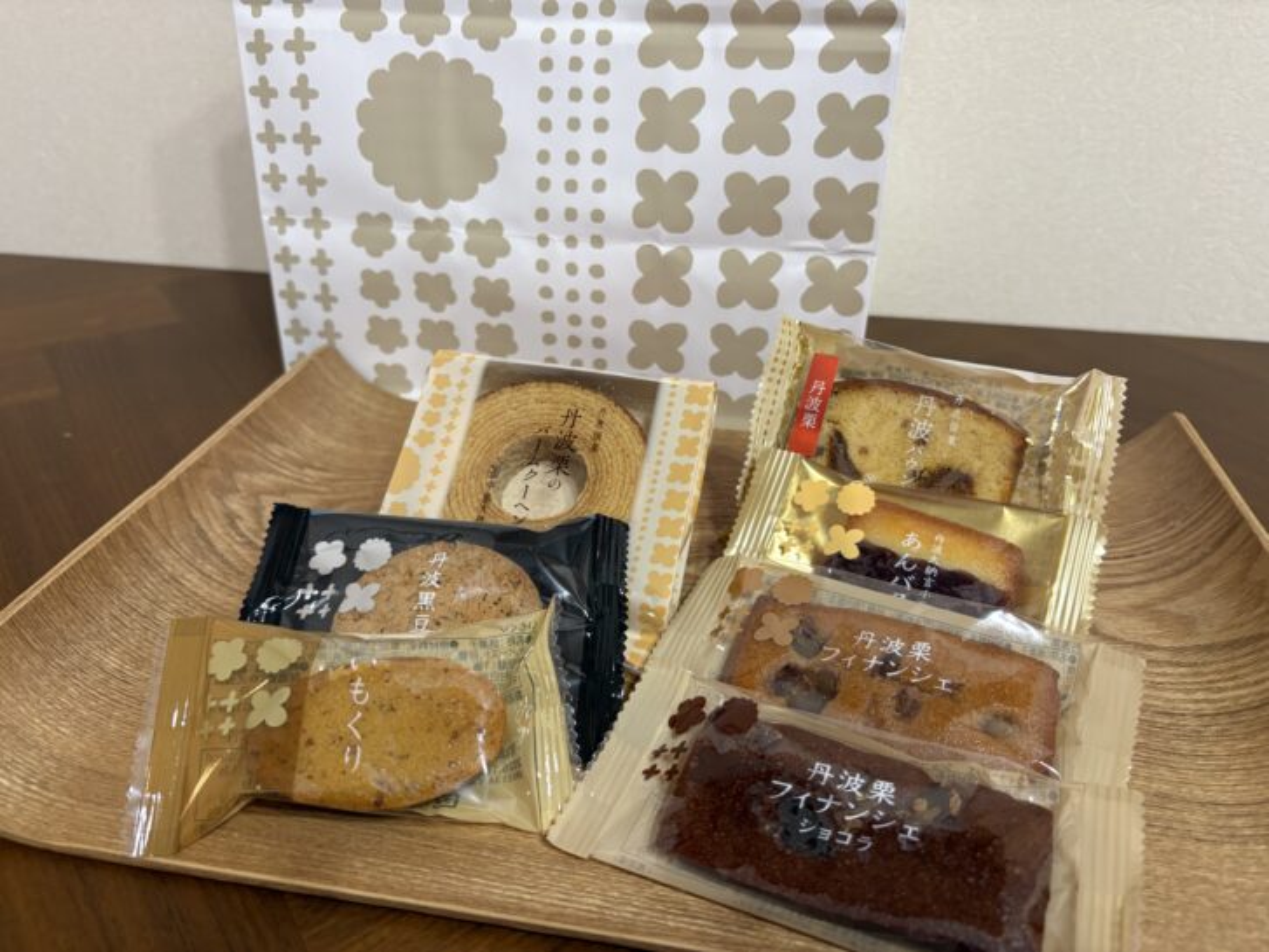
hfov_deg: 67.3
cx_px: 634
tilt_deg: -29.0
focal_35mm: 26
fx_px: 953
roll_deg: -0.4
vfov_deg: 53.0
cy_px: 476
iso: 250
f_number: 1.6
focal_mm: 5.96
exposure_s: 1/60
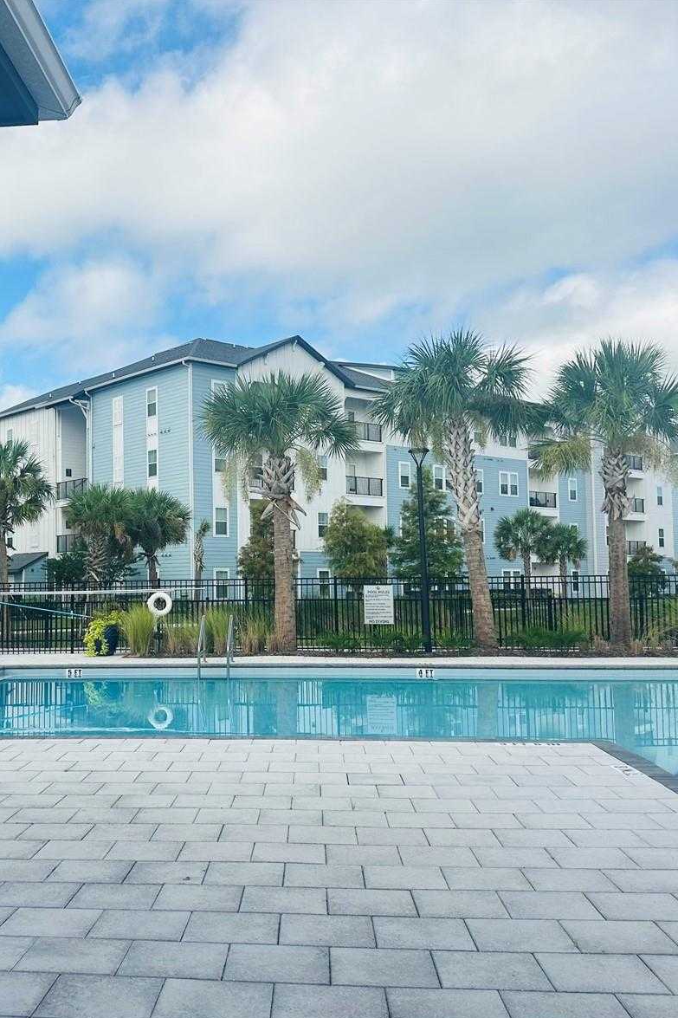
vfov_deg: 55.8
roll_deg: -0.8
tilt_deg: +4.3
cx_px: 207
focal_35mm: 34
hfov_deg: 38.3
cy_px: 517
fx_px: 961
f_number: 1.78
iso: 80
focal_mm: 6.86
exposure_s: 1/3597
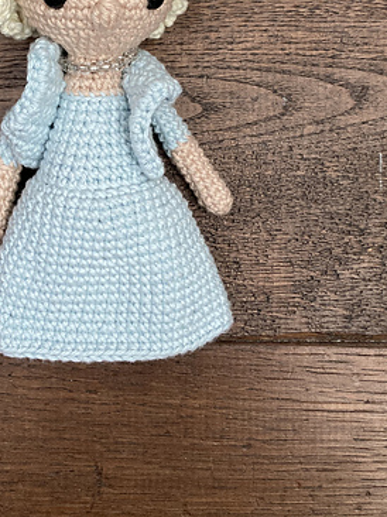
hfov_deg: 29.3
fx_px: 731
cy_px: 106
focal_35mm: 49
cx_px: 113
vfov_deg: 37.6
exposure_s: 1/60
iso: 200
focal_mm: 3.99
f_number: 1.8
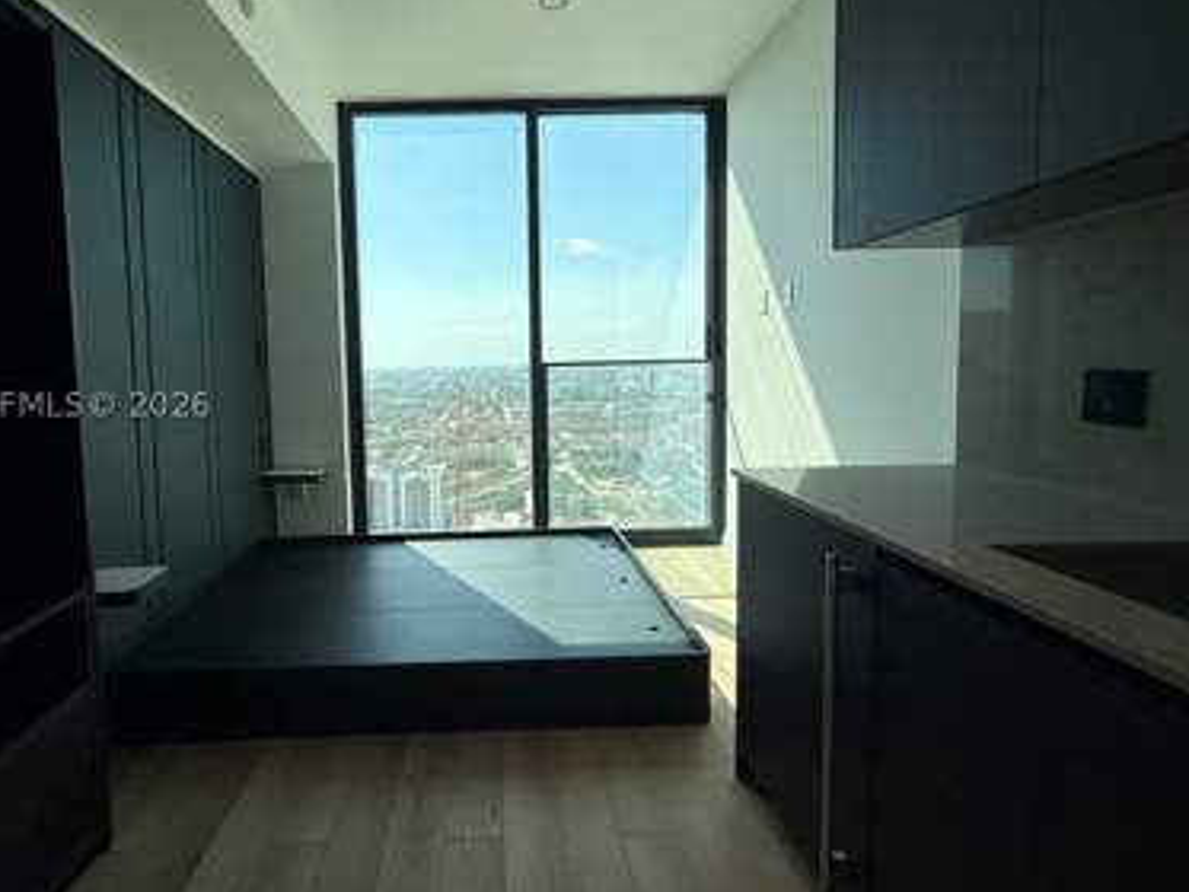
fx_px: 618
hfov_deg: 87.1
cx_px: 504
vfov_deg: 71.5
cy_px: 405
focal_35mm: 18
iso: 50
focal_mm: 2.22
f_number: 2.2
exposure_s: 1/1068
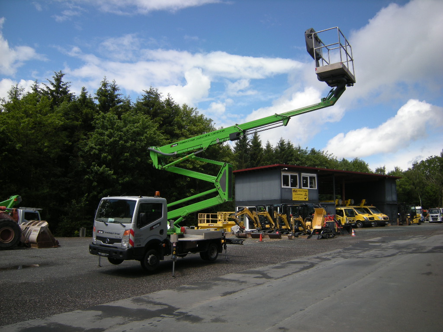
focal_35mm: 28
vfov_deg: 49.7
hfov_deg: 63.4
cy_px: 166
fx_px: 358
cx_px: 222
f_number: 5.6
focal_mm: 4.7
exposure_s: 1/261
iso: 64
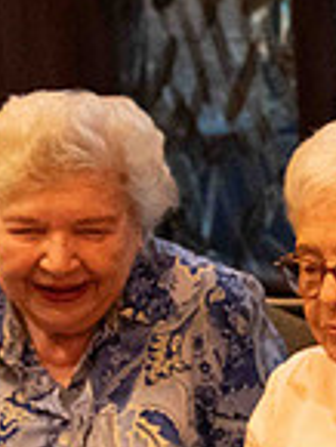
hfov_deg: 6.5
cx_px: 609
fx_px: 2882
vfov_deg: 8.8
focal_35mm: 223
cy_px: 502
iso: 12800
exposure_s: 1/60
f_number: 5.6
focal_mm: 54
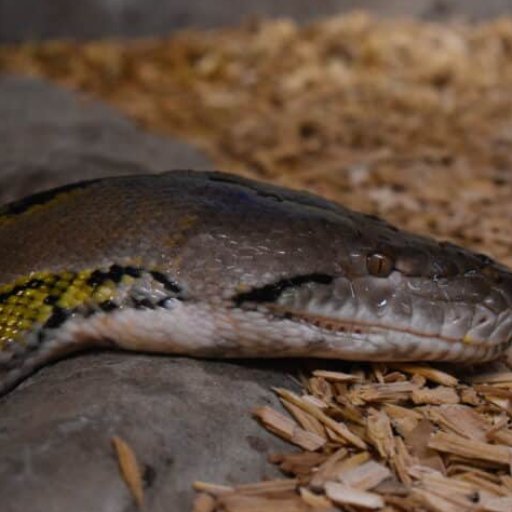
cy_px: 265
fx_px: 1902
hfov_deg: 15.3
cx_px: 257
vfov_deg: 15.3
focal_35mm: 114
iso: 3200
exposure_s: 1/160
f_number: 5.6
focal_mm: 55
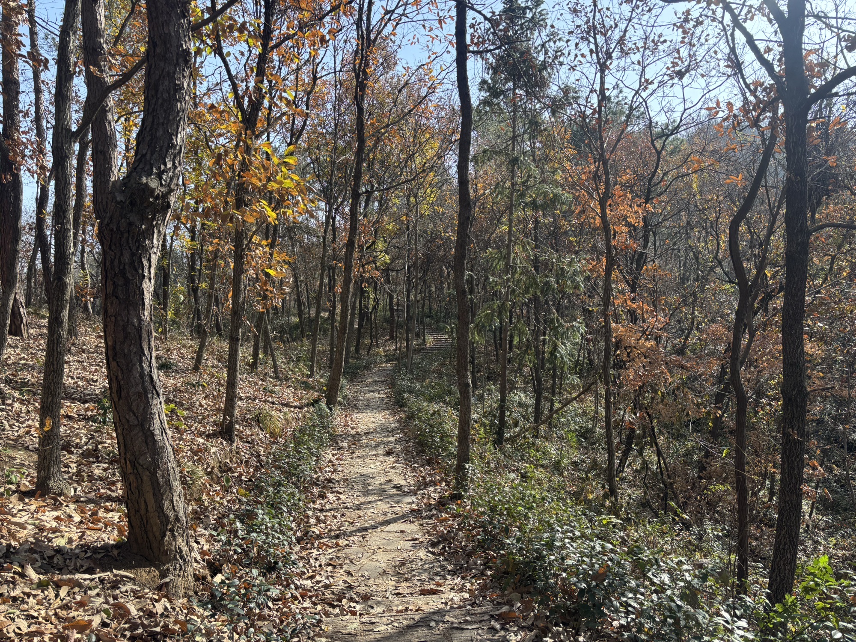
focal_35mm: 26
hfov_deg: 67.3
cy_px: 321
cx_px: 428
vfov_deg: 53.1
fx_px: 643
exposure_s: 1/837
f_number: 1.6
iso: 50
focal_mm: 5.96
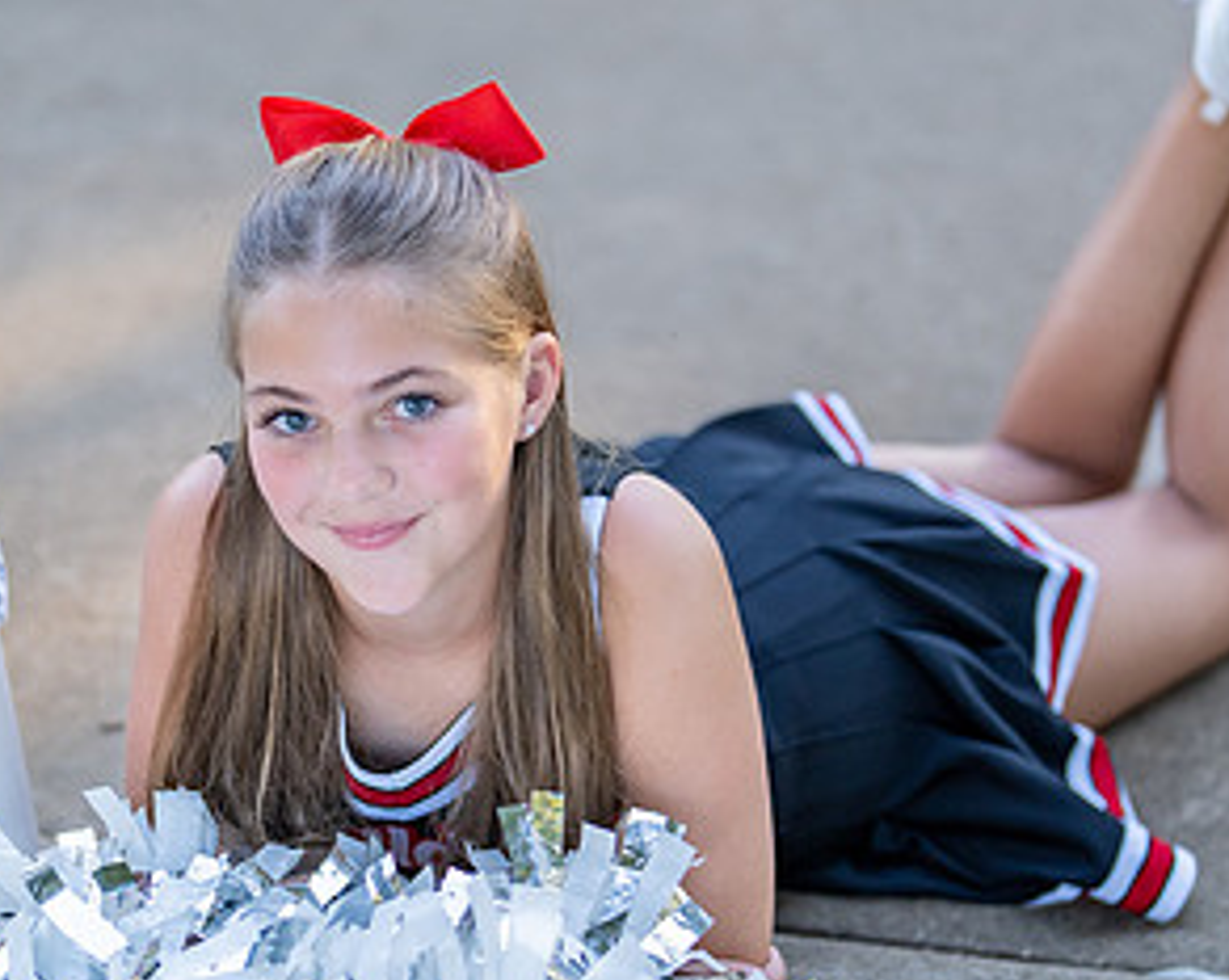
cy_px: 589
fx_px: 4469
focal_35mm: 123
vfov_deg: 12.5
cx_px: 512
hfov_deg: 15.6
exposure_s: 1/1250
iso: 250
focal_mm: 50
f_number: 1.2
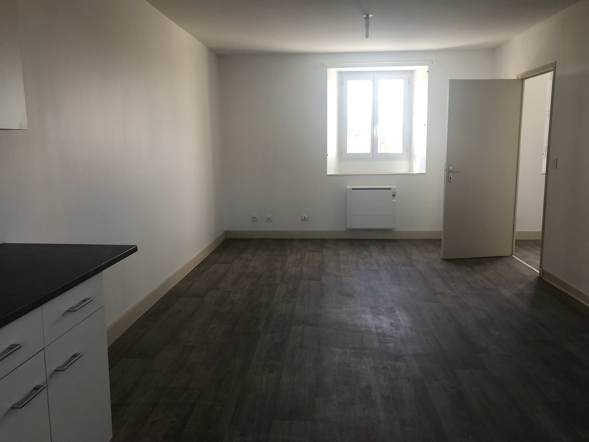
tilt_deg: -7.6
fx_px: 476
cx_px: 294
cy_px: 221
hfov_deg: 63.4
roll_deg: +1.1
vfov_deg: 49.7
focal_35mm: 28
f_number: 1.8
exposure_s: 1/50
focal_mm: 3.99
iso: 25
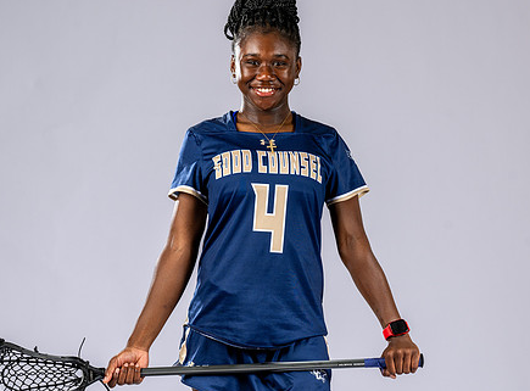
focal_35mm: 157
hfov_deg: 12.7
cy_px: 218
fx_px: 2390
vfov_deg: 9.4
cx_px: 267
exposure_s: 1/200
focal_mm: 110
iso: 250
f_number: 6.3
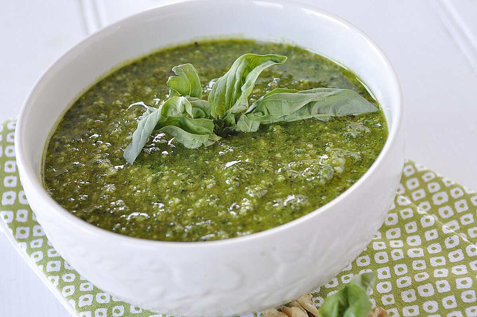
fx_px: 1092
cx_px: 238
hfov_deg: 24.6
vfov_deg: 16.5
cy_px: 158
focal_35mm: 82
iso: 800
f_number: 6.3
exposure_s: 1/50
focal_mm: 55
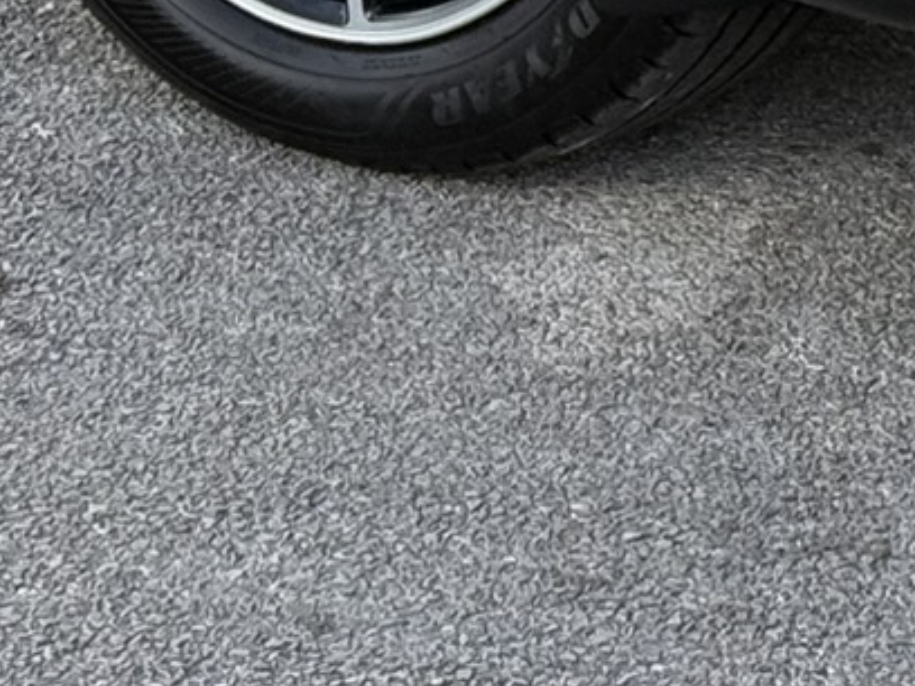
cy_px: -1020
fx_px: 6370
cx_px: 1103
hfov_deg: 8.1
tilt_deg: -8.3
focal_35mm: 241
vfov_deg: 5.9
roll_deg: -1.6
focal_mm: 6.76
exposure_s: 1/1754
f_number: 1.78
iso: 80
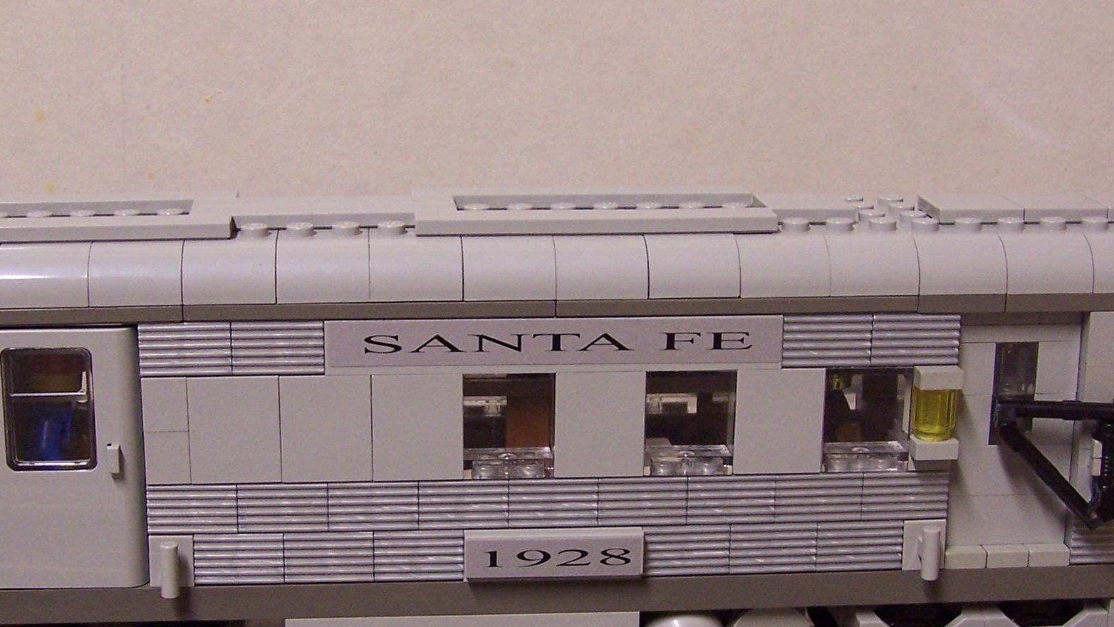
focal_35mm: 69
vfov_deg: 17.5
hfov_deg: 30.6
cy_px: 375
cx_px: 517
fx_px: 2038
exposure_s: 1/8
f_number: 2.8
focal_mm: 7.1
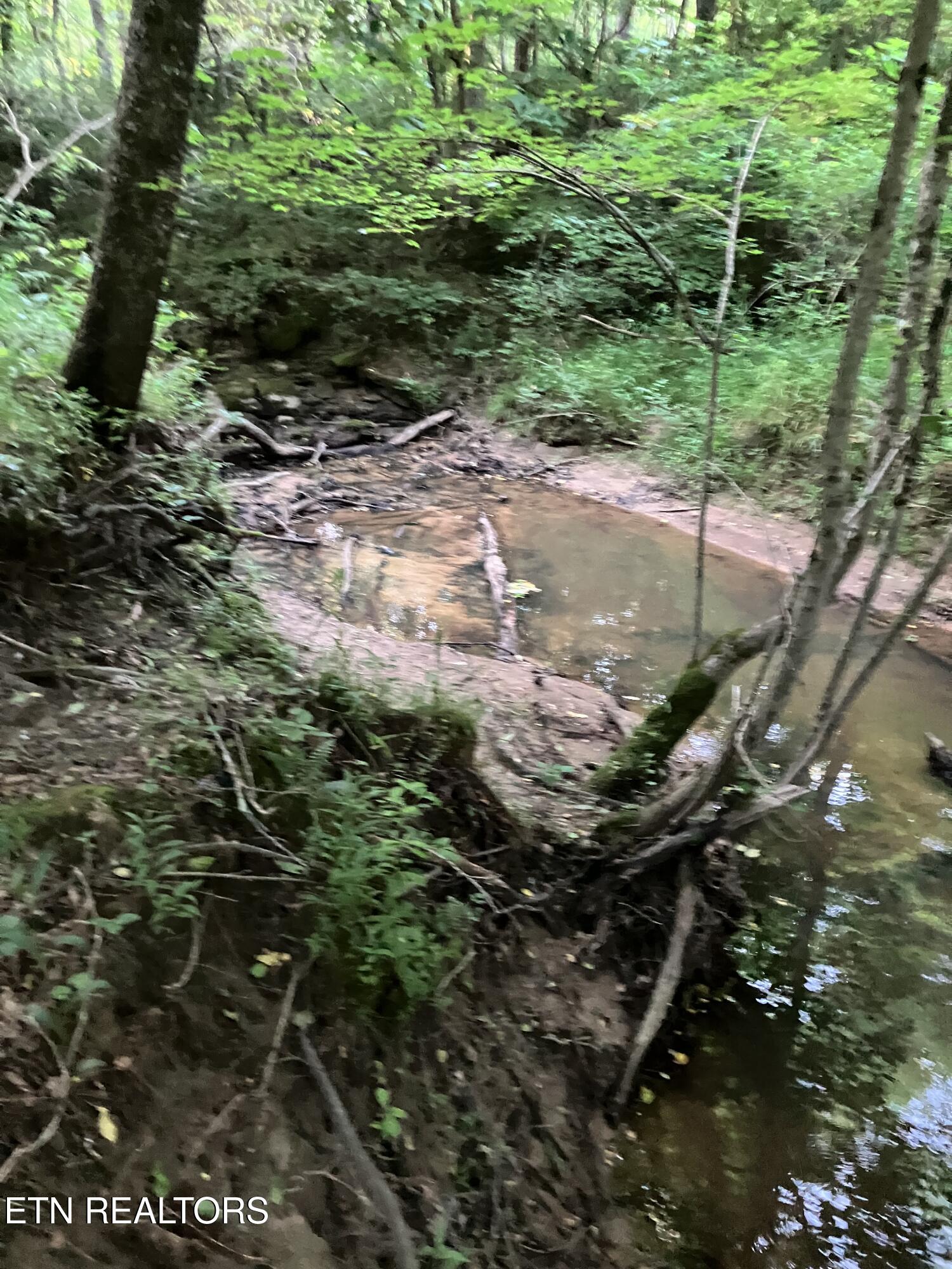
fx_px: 1027
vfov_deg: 63.4
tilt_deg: -19.9
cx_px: 476
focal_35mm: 28
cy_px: 634
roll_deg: +0.1
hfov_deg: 49.7
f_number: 1.8
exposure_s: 1/23
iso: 640
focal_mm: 3.99
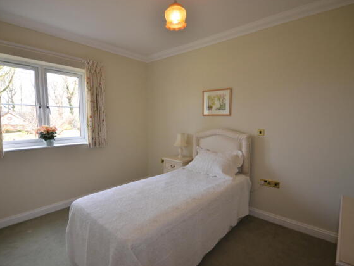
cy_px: 134
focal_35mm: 19
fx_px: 190
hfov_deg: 85.9
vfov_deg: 70.0
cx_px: 172
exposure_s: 1/60
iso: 400
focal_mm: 11
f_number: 4.2
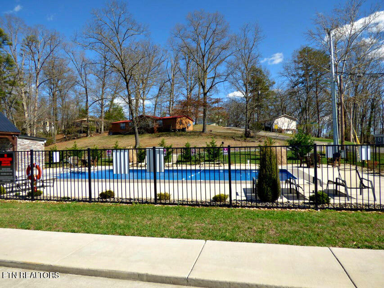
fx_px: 266
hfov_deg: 71.6
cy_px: 144
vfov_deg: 56.8
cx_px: 192
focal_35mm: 24
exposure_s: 1/1300
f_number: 3
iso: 100
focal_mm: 4.25
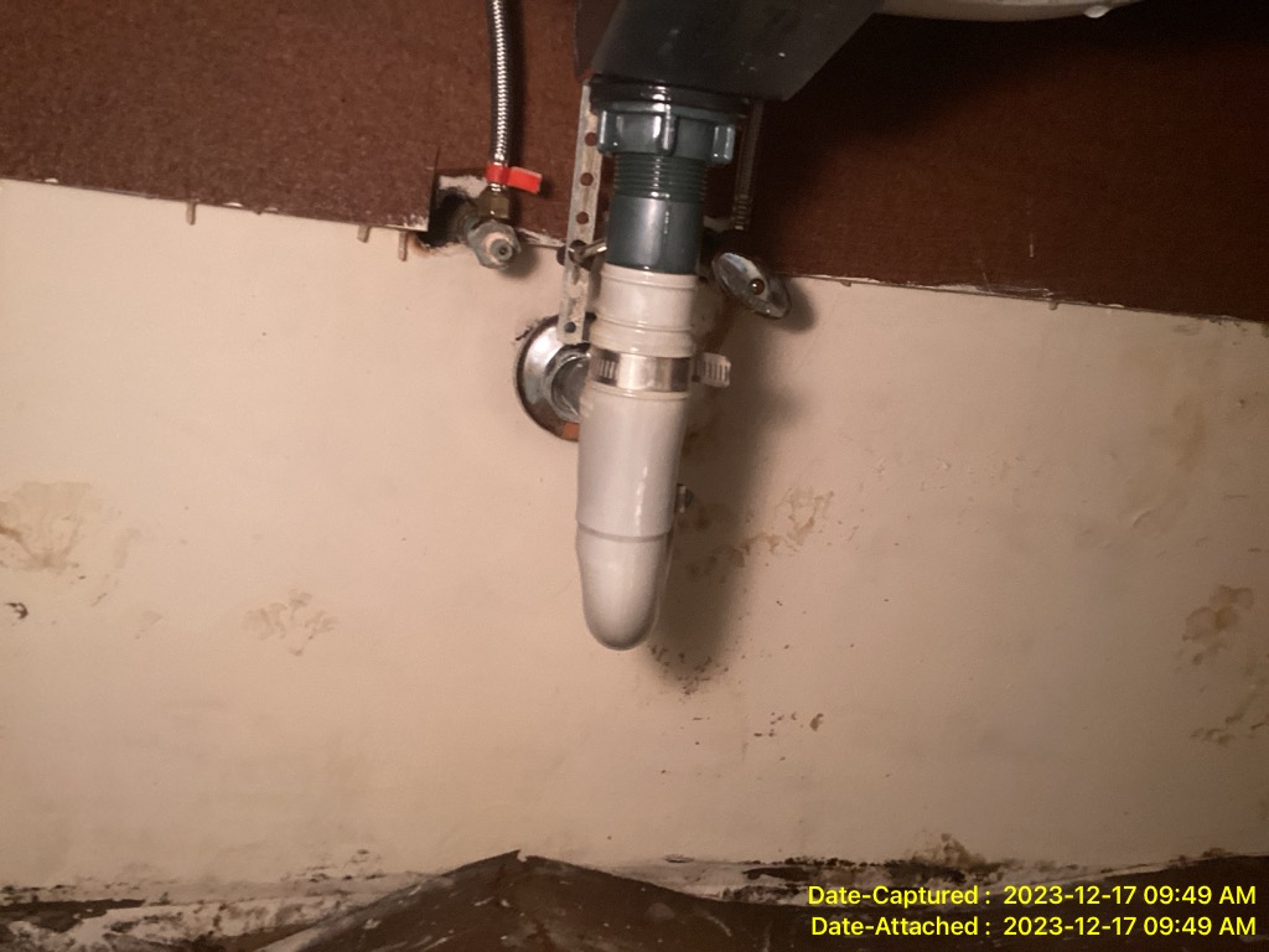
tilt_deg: -12.1
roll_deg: -6.5
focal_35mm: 31
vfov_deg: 45.4
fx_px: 1136
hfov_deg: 58.4
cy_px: 476
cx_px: 634
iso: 80
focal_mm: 3.3
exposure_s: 1/60
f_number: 2.4
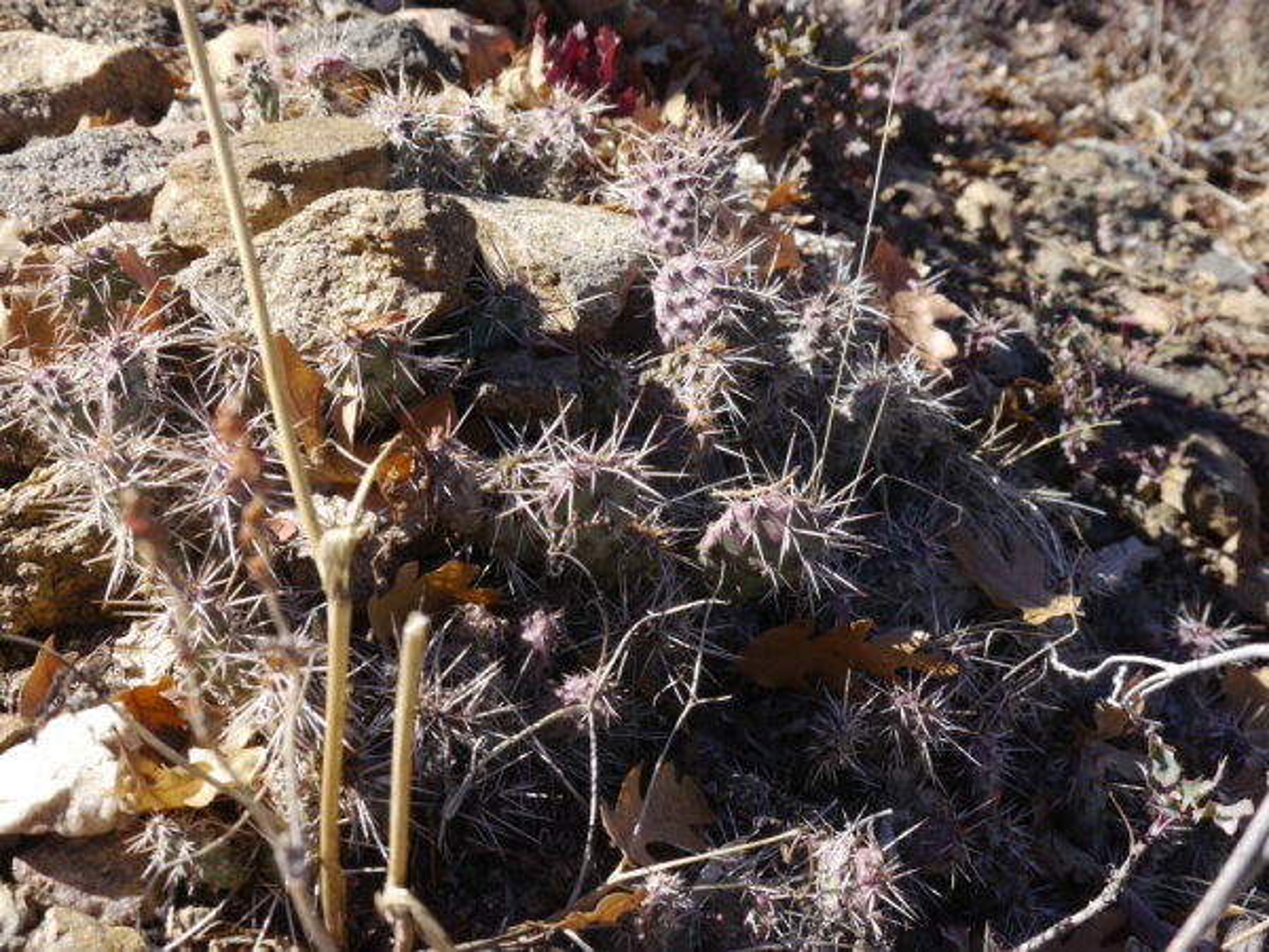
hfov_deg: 46.8
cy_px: 476
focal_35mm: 40
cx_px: 634
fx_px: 1466
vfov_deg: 36.0
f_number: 7.1
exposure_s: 1/250
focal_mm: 20
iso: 160
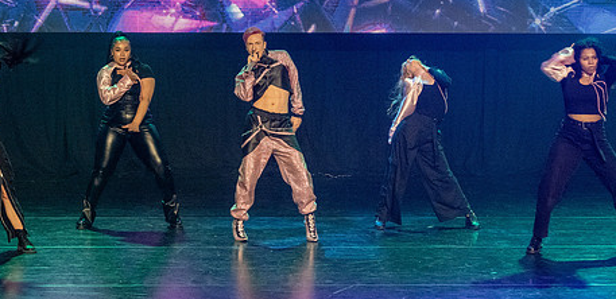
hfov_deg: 19.4
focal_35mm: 114
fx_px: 1804
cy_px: 88
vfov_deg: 9.5
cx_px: 263
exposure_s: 1/160
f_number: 4
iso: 3600
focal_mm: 54
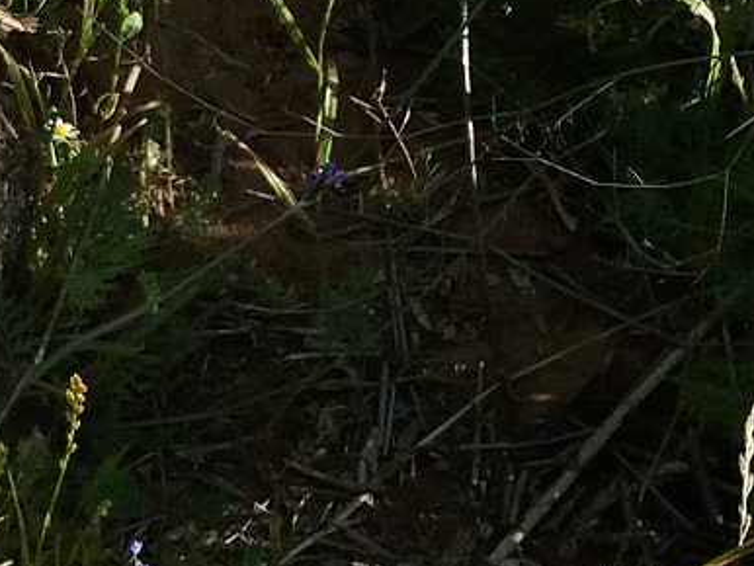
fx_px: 2528
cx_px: -715
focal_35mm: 116
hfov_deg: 14.4
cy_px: -217
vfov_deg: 12.3
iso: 64
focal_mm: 3.7
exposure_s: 1/715
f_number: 1.9
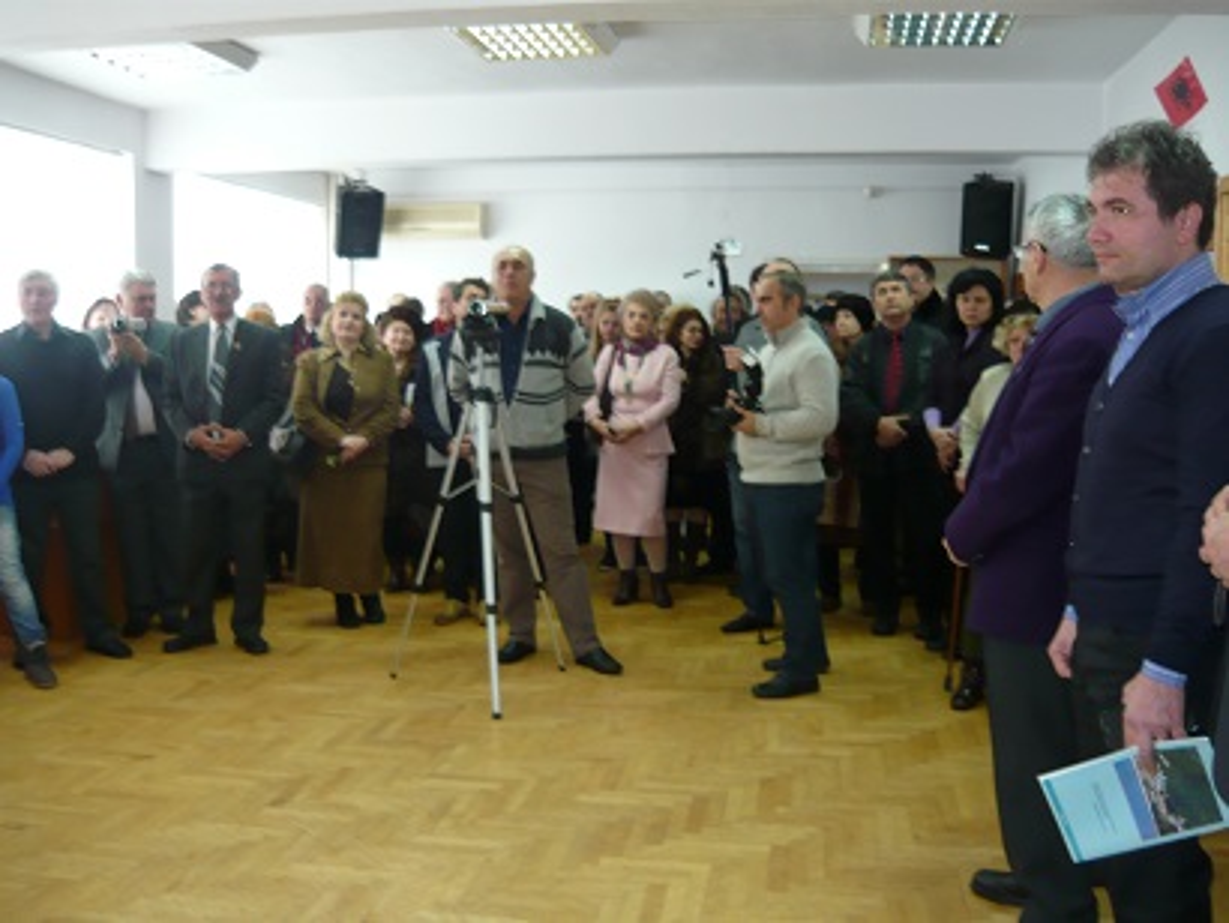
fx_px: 1172
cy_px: 462
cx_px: 614
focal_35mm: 33
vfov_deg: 43.0
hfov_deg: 55.3
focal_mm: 5.5
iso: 160
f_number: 2.8
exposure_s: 1/30
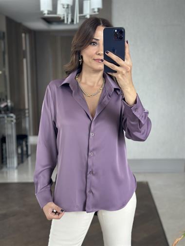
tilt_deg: -18.5
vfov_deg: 39.6
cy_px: 123
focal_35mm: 48
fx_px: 342
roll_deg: +1.2
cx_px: 92
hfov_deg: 30.3
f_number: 1.78
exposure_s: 1/100
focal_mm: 6.86
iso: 125
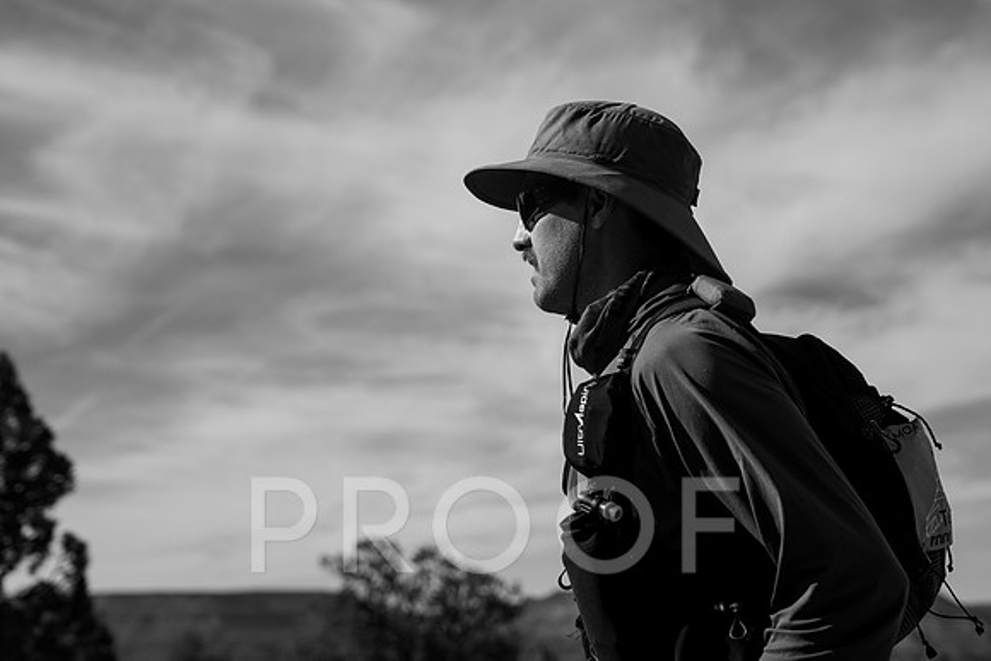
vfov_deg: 22.1
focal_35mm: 61
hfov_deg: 32.6
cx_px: 553
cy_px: 347
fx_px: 1693
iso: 160
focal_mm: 54
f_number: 4
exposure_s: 1/1600
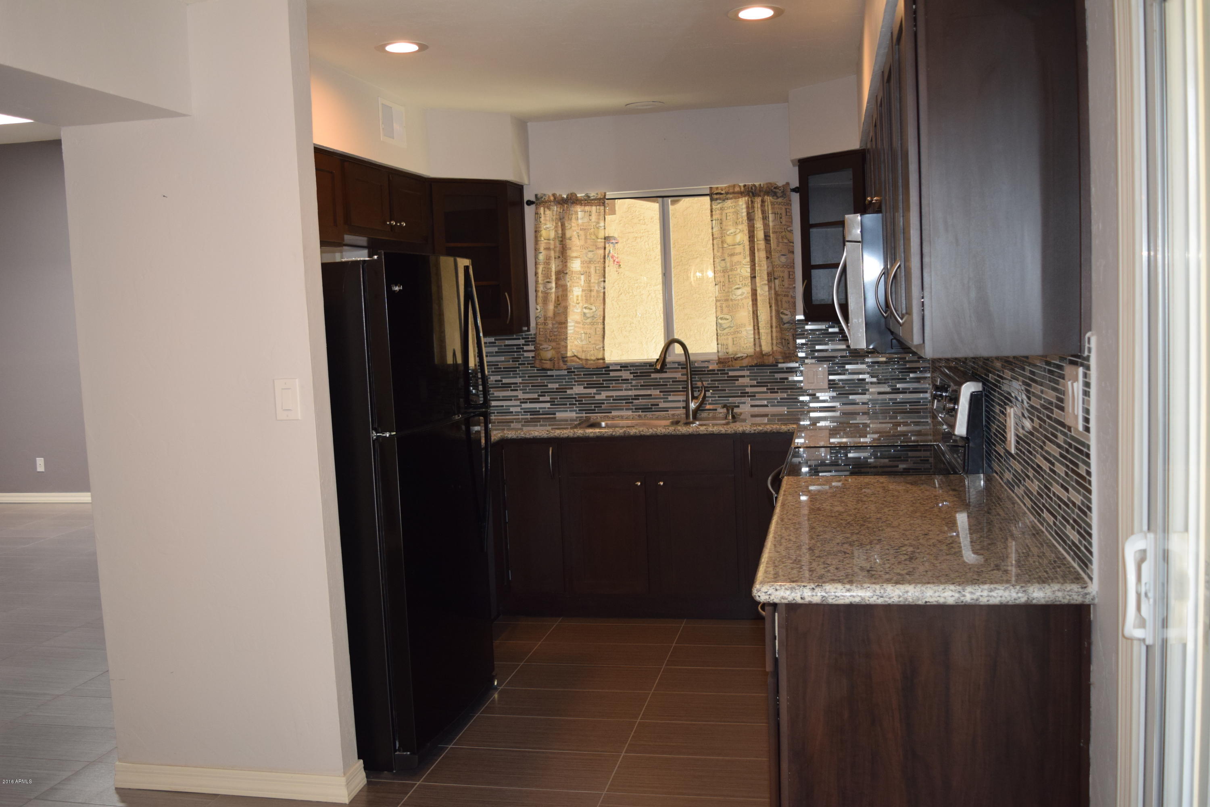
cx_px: 605
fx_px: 1109
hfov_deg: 57.2
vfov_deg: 40.0
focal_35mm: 33
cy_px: 404
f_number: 4
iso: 800
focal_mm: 22
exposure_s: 1/60
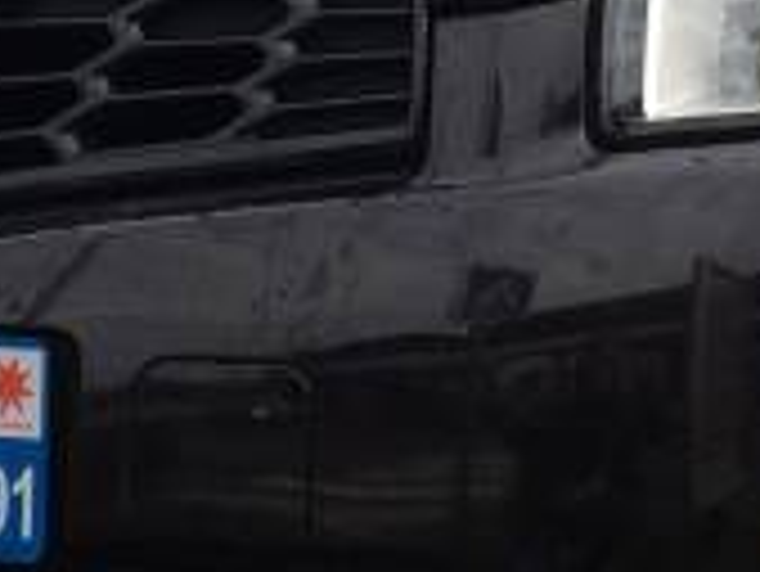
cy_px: -34
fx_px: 3383
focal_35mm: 154
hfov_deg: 12.7
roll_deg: +1.4
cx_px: 693
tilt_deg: +5.9
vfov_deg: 9.6
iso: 32
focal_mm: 4.15
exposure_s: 1/1109
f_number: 2.2
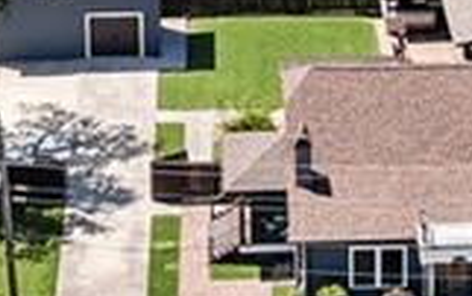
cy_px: -495
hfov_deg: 11.5
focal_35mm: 181
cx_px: 355
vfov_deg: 6.8
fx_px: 2331
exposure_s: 1/400
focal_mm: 10.26
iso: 100
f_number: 5.6
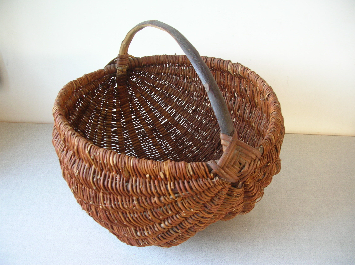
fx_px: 359
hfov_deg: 52.7
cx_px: 178
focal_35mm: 35
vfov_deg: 40.6
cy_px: 132
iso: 56
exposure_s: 1/6
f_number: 2.8
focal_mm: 5.8
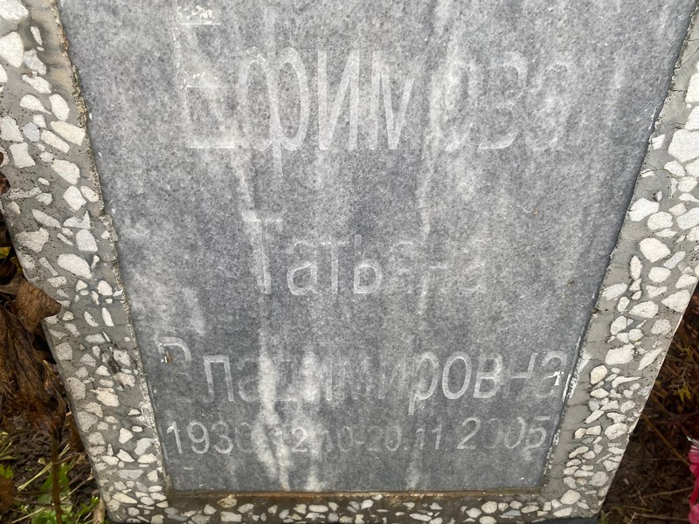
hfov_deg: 67.3
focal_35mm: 26
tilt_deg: -30.4
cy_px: 262
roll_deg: -2.7
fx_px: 525
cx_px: 350
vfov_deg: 53.1
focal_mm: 4.25
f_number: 1.8
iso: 32
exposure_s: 1/126
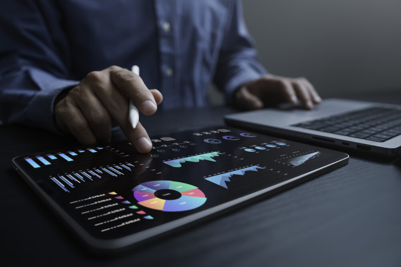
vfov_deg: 43.6
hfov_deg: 61.9
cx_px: 200
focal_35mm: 30
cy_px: 134
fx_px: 334
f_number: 2.8
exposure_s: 1/160
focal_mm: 30
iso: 200
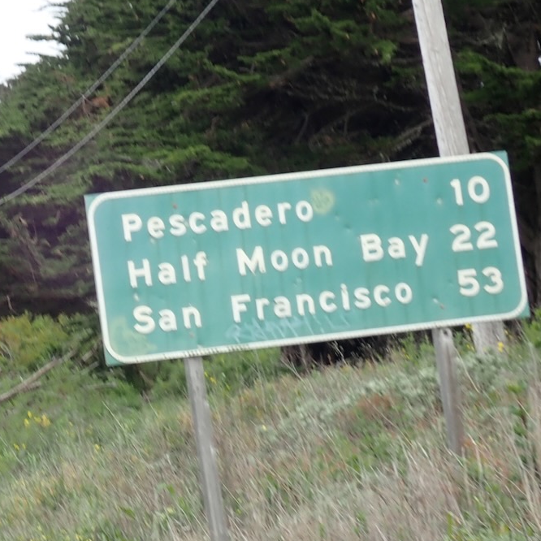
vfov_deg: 10.3
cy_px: 224
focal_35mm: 170
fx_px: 3006
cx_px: 67
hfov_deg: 10.2
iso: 160
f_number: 4.9
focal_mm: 18
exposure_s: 1/200
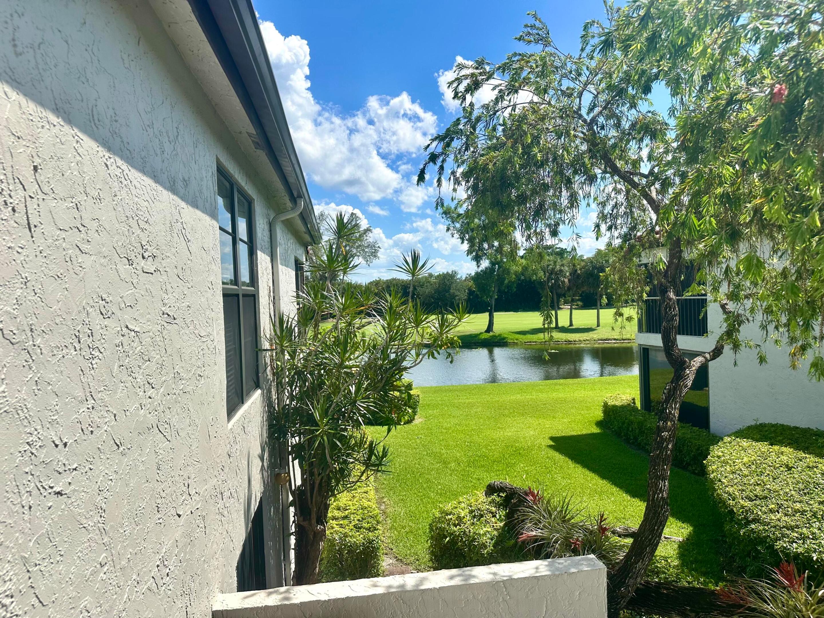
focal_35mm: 24
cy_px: 309
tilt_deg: -1.6
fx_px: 571
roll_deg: +2.4
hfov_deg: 71.6
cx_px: 412
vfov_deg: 56.8
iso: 80
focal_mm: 6.86
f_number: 1.78
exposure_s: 1/6211
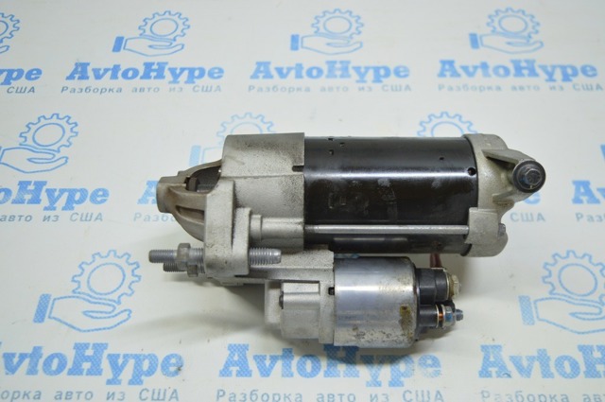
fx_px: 655
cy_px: 201
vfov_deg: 34.1
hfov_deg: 49.6
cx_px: 302
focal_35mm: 39
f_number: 4
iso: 400
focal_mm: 26
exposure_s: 1/40
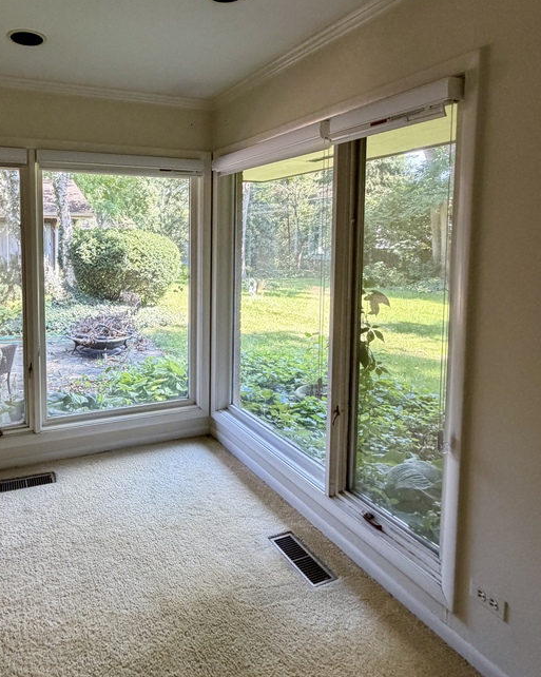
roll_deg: -1.8
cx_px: 167
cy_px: 276
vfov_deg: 72.0
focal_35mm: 23
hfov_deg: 59.0
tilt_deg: -4.9
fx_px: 461
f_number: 2.2
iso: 250
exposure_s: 1/121
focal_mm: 2.22
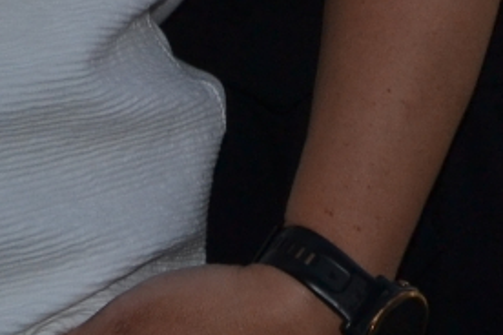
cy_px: -802
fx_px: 3730
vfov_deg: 4.8
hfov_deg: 7.7
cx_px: 250
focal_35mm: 267
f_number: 9
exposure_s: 1/200
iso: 100
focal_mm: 24
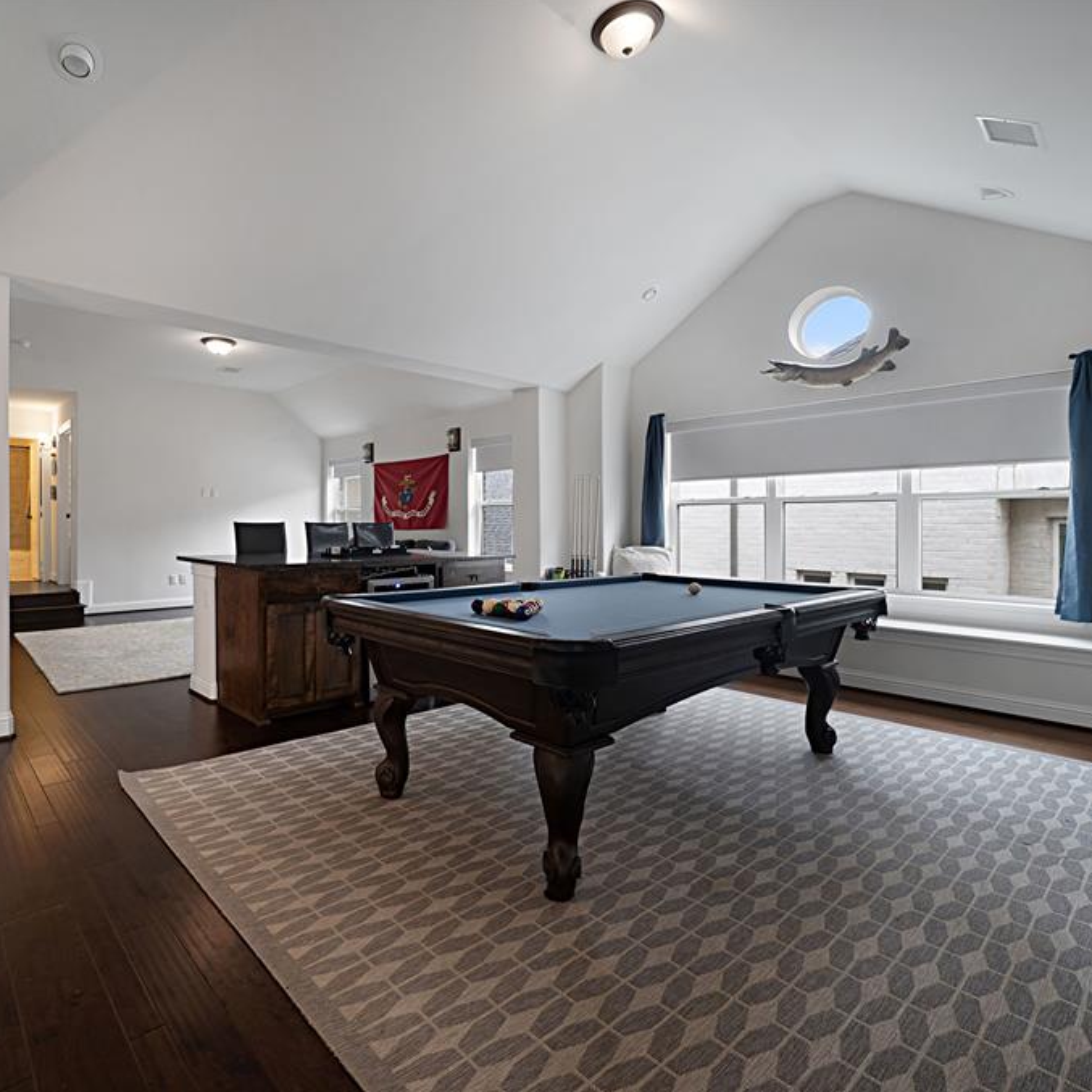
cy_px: 544
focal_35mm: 18
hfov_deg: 78.9
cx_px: 394
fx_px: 642
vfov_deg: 80.7
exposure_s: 1/6
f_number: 9
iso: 500
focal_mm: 14
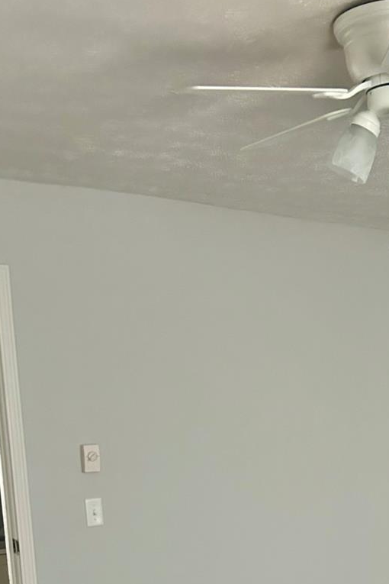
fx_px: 859
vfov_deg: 34.6
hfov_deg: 25.1
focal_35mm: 53
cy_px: 563
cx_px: 303
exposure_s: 1/60
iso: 400
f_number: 1.5
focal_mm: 5.7
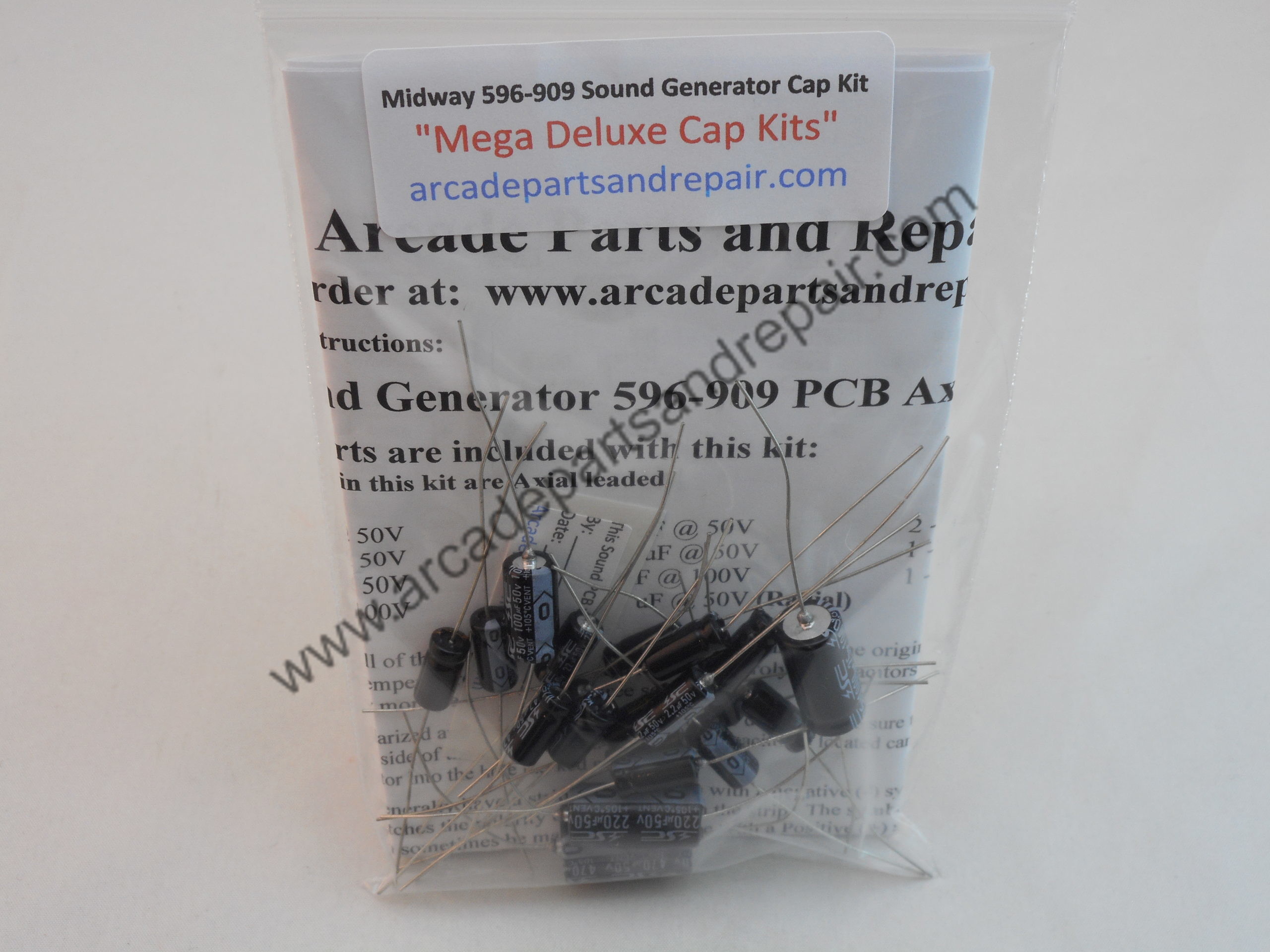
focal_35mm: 51
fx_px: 1871
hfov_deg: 37.5
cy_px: 476
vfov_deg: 28.6
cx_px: 635
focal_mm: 9.1
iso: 140
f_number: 4.9
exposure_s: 1/30
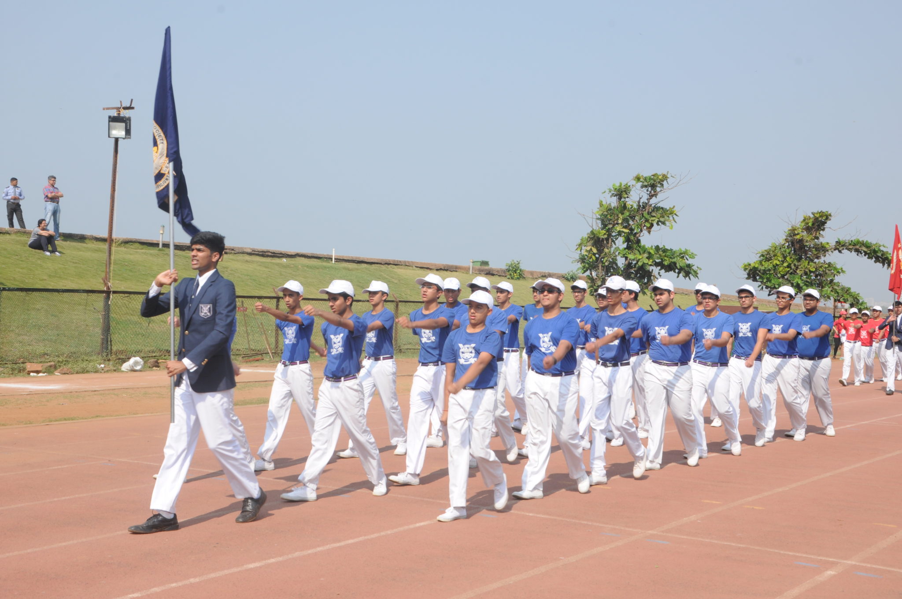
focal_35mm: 51
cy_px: 300
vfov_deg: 26.4
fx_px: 1276
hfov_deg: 38.9
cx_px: 451
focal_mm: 34
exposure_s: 1/125
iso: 200
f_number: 13
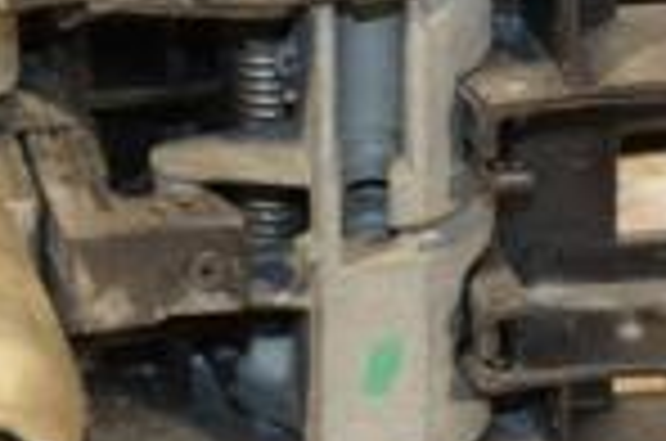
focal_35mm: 378
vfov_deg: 3.6
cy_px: 104
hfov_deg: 5.5
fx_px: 6978
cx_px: 652
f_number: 5.3
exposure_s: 1/160
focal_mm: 62
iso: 800
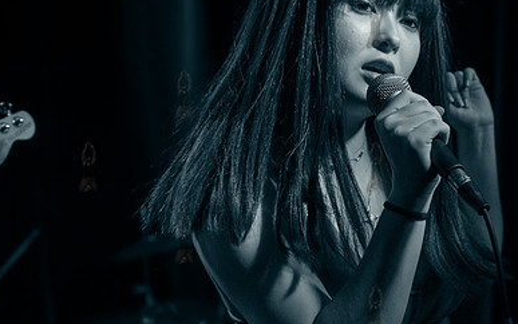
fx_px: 1059
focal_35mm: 75
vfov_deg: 17.4
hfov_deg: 26.9
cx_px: 420
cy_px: 166
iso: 8000
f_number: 3.5
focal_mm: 44
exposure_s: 1/400
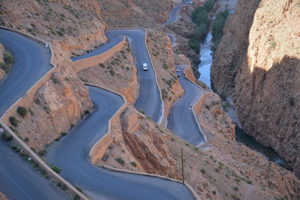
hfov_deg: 29.2
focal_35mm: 69
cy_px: 100
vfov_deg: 19.7
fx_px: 575
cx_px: 150
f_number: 6.3
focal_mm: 46
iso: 200
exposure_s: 1/160
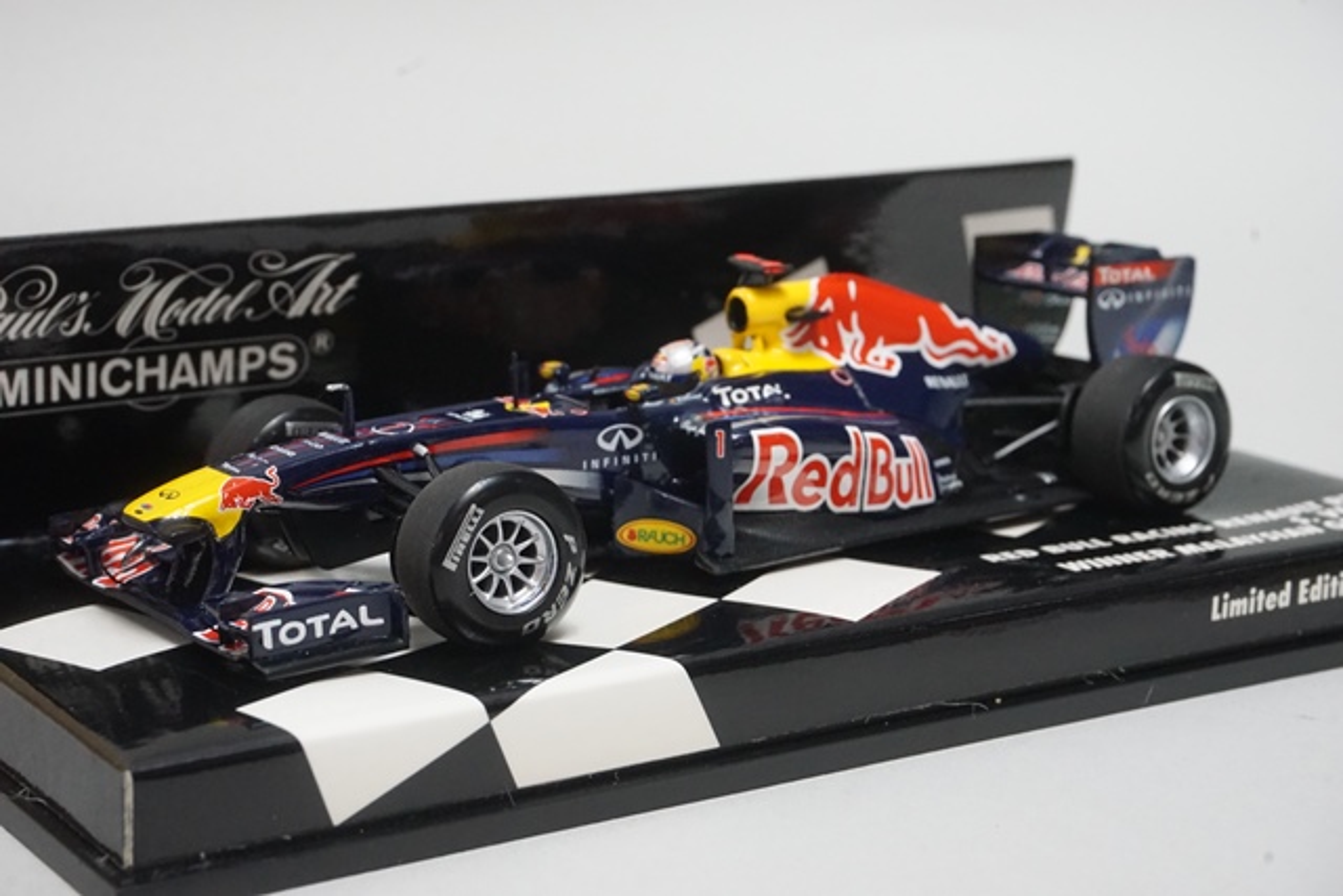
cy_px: 448
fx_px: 2630
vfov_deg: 19.3
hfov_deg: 28.6
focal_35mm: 70
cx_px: 672
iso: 3200
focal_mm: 47
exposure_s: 1/15
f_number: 14
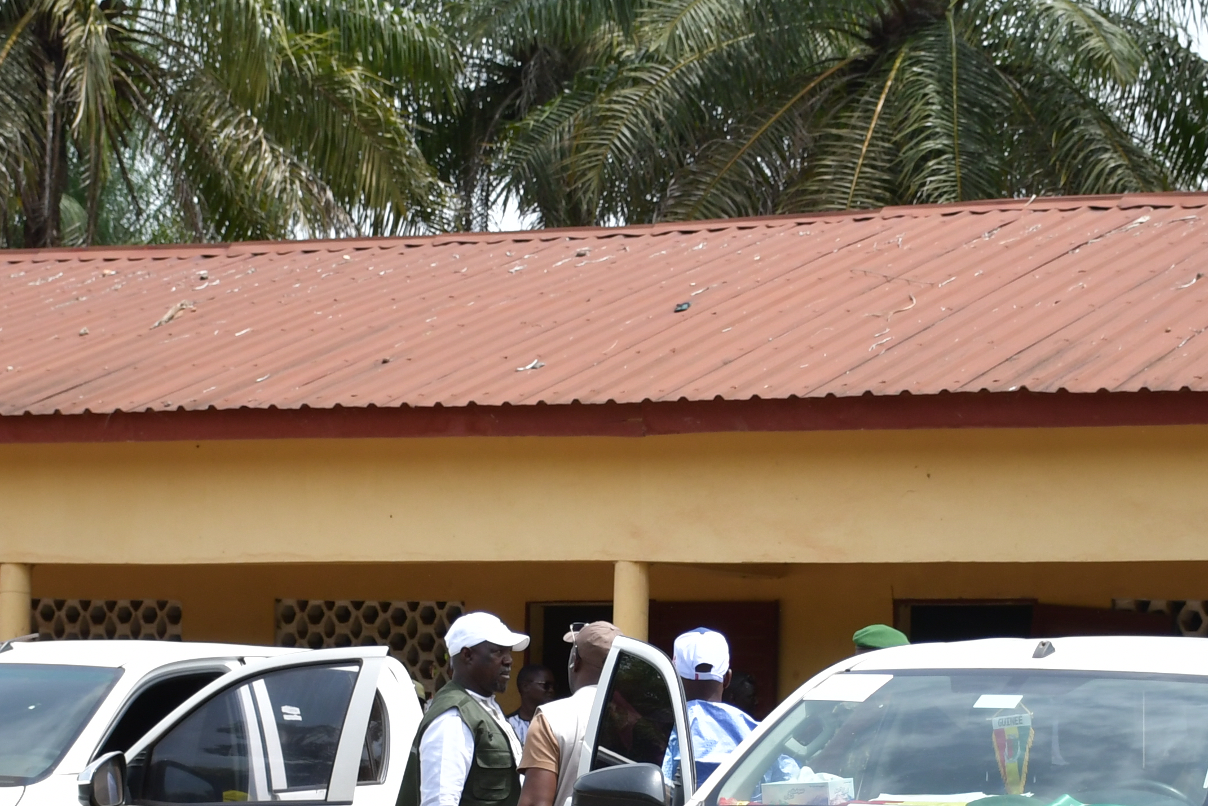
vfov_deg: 11.6
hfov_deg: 17.5
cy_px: 726
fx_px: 3926
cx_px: 716
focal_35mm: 117
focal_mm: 30
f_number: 4
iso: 320
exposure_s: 1/2000
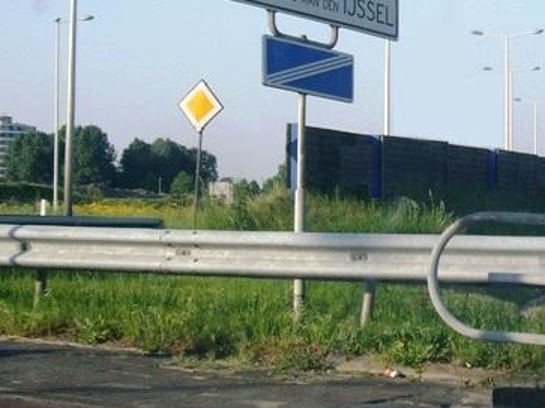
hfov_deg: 29.0
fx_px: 1055
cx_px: 284
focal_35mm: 67
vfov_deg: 21.6
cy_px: 72
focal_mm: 7.9
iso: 64
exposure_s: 1/500
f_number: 2.8
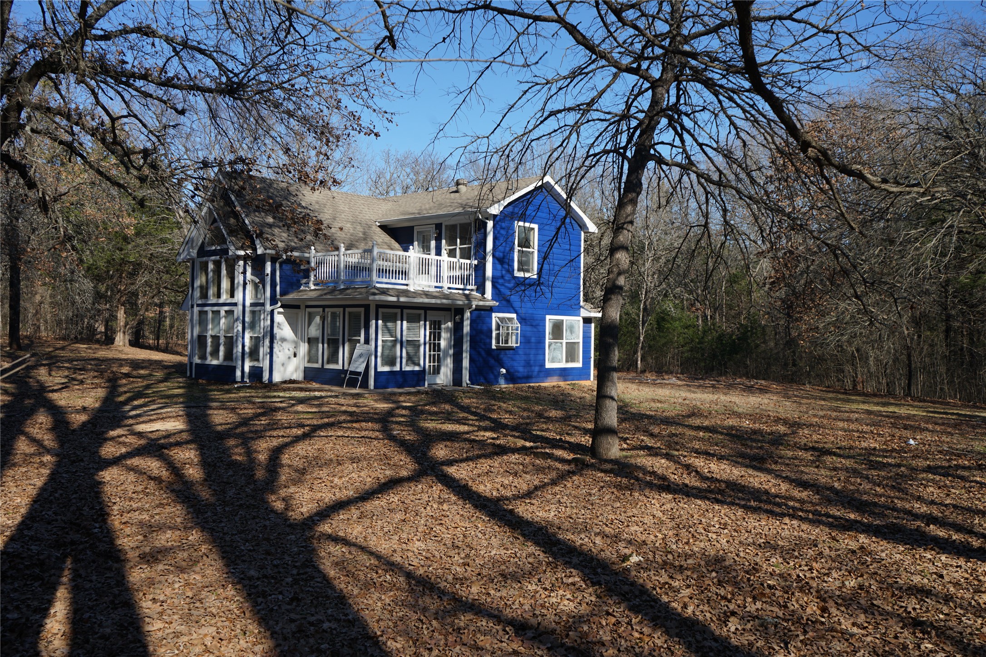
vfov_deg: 43.6
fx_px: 822
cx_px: 493
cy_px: 328
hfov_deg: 61.9
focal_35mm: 30
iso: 100
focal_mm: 30
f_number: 9
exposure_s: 1/160
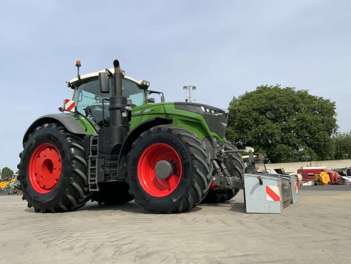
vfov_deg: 48.2
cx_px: 176
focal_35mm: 29
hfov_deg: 61.7
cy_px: 132
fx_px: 294
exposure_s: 1/1984
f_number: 1.8
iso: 20
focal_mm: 3
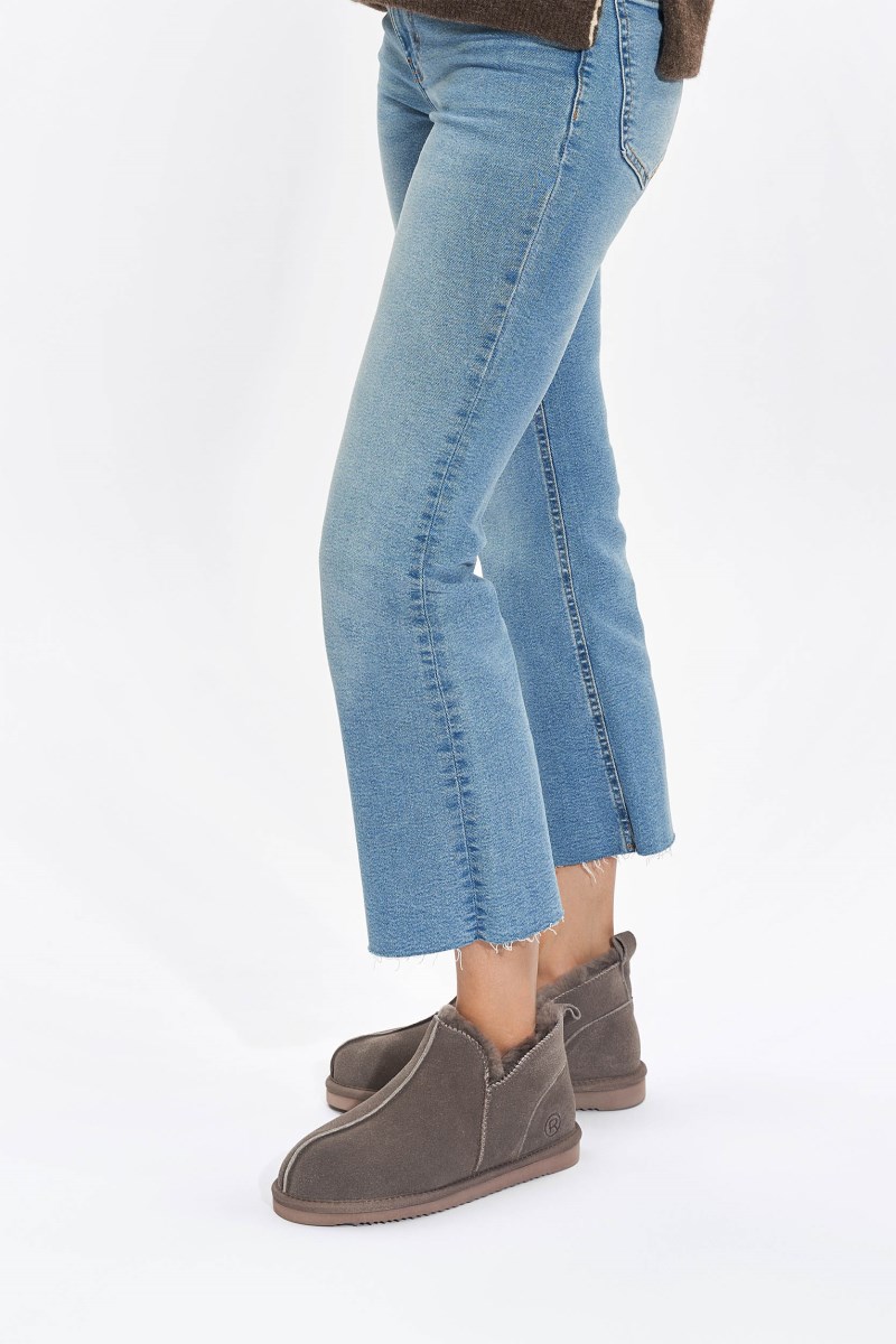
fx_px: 1534
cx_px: 448
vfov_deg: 47.3
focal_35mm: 41
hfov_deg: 32.6
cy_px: 672
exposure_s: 1/160
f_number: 8
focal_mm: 41.1
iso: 100
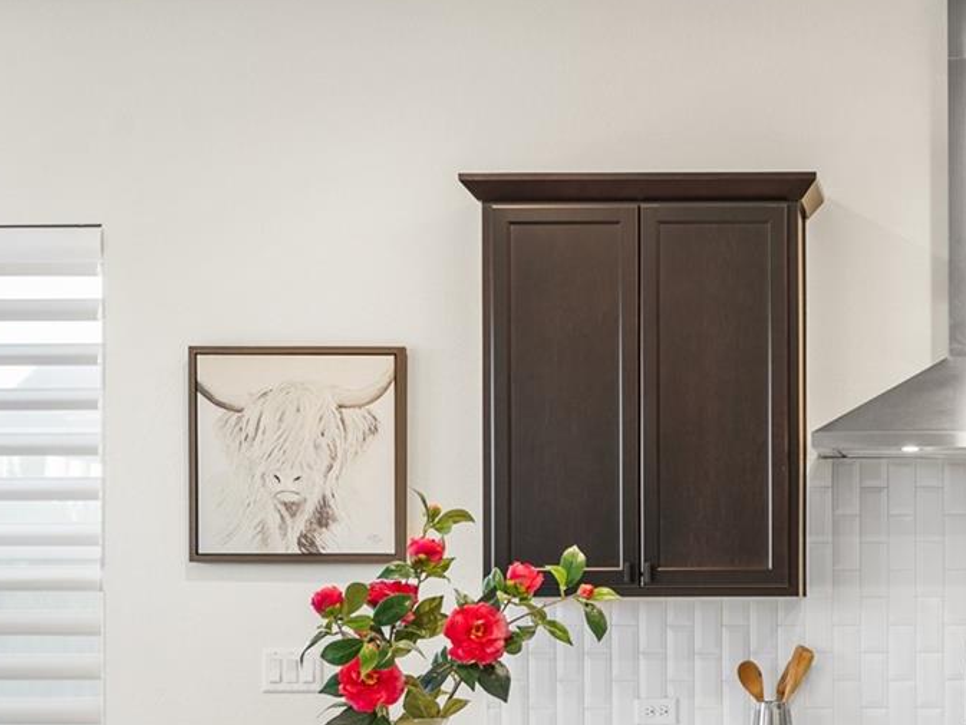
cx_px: 947
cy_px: 610
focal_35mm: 80
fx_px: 2233
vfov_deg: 18.2
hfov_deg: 23.5
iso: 200
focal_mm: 35
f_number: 8
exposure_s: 1.3
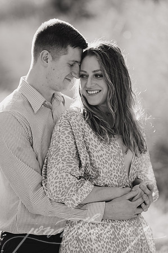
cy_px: 126
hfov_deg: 16.0
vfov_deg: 23.9
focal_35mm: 85
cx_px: 84
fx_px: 596
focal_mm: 85
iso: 100
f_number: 2
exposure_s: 1/1250
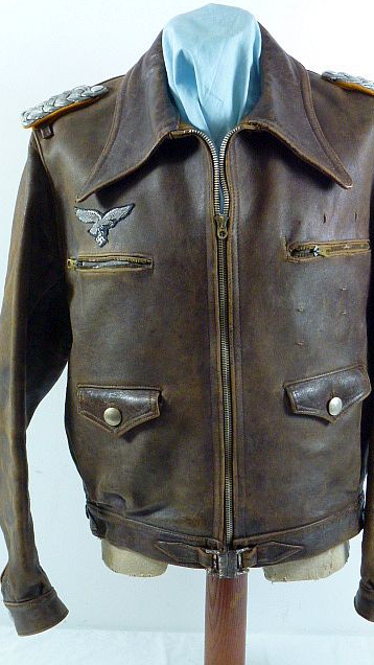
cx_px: 218
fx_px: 1004
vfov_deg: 36.6
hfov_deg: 21.1
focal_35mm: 57
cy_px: 332
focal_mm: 9.4
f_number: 4.3
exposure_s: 1/60
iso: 400
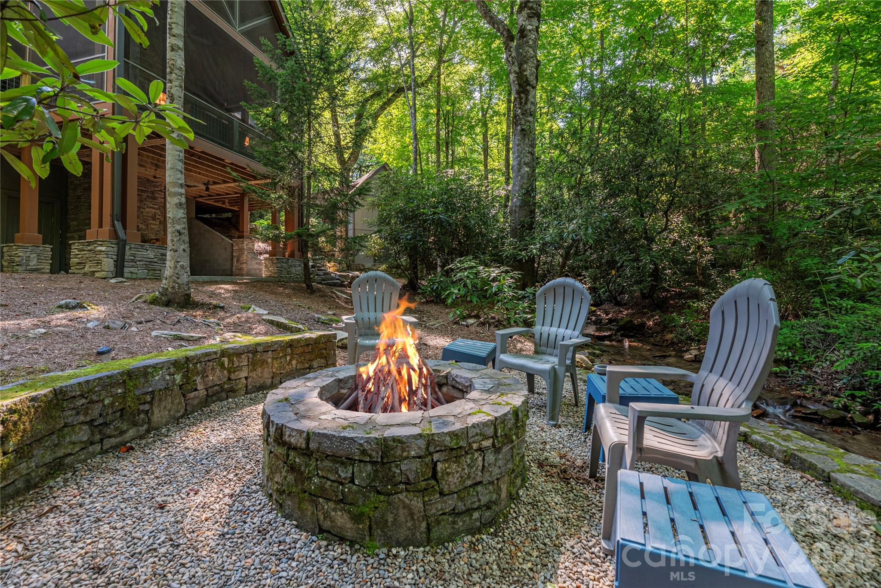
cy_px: 294
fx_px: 343
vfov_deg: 81.2
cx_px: 440
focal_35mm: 14
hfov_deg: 104.2
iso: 320
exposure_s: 1/100
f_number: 8
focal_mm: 14
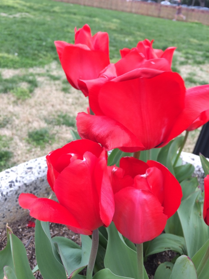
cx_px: 104
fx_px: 233
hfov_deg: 48.2
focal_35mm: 29
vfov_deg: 61.7
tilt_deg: -30.2
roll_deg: -5.8
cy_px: 140
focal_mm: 4.15
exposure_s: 1/60
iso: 32
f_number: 2.2
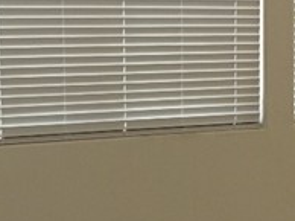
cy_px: 119
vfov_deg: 11.6
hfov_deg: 14.7
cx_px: 408
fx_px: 1081
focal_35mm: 127
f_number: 3.3
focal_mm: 4.3
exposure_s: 1/100
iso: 100
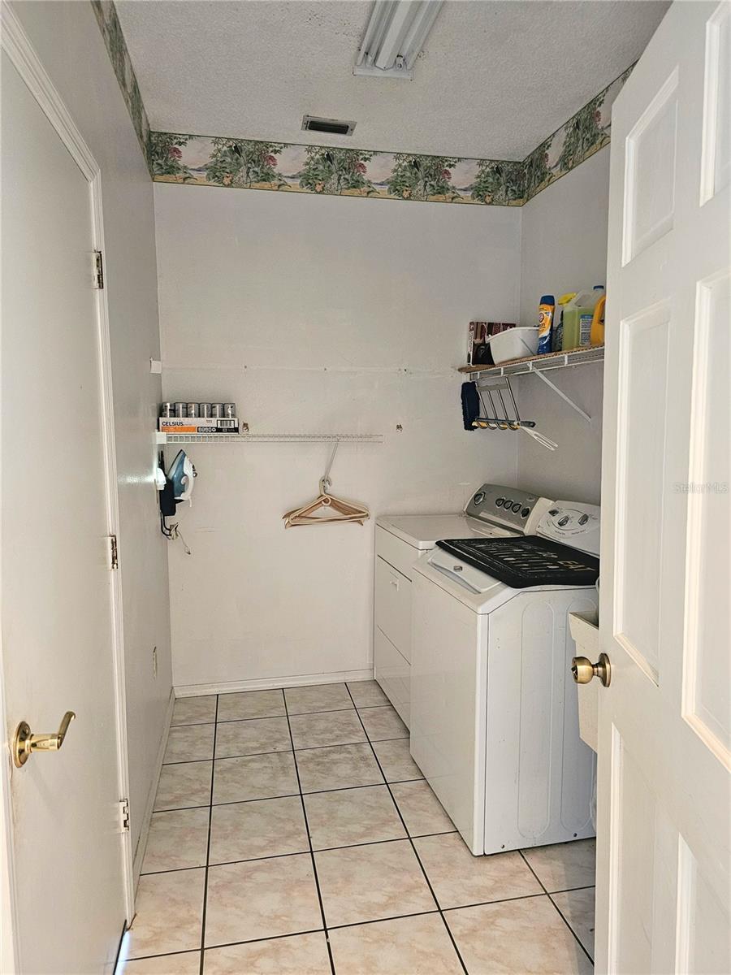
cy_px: 488
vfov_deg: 73.9
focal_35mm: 23
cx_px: 366
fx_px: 648
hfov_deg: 58.9
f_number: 1.7
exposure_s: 1/24
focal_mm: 6.3
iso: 500
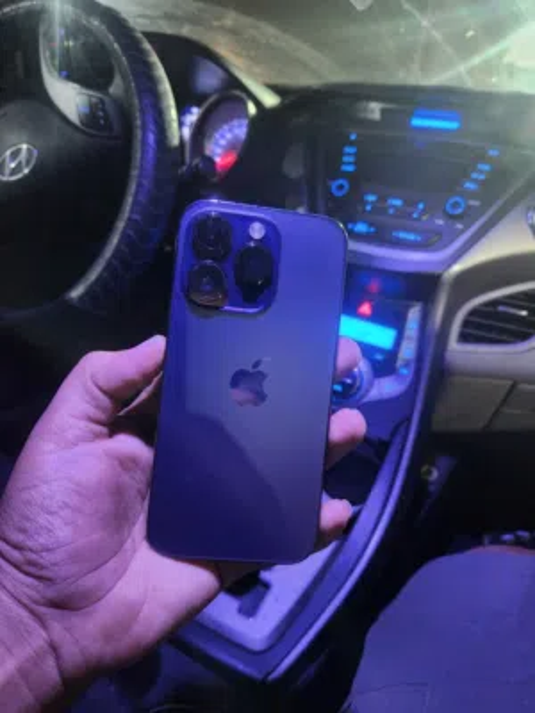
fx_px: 474
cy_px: 356
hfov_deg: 58.9
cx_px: 268
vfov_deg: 73.9
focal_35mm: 23
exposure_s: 1/25
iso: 1250
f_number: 1.8
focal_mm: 5.4
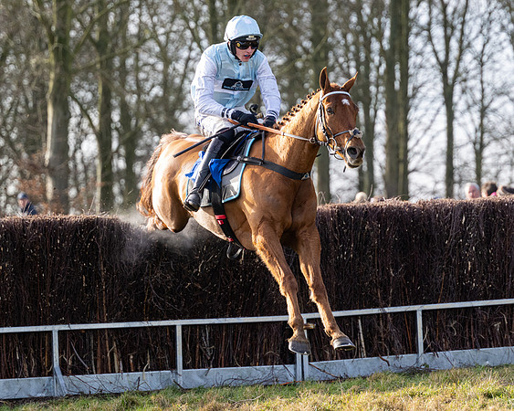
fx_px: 3394
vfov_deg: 6.9
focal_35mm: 223
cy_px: 191
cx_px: 349
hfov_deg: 8.7
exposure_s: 1/1600
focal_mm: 155
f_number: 4
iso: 800
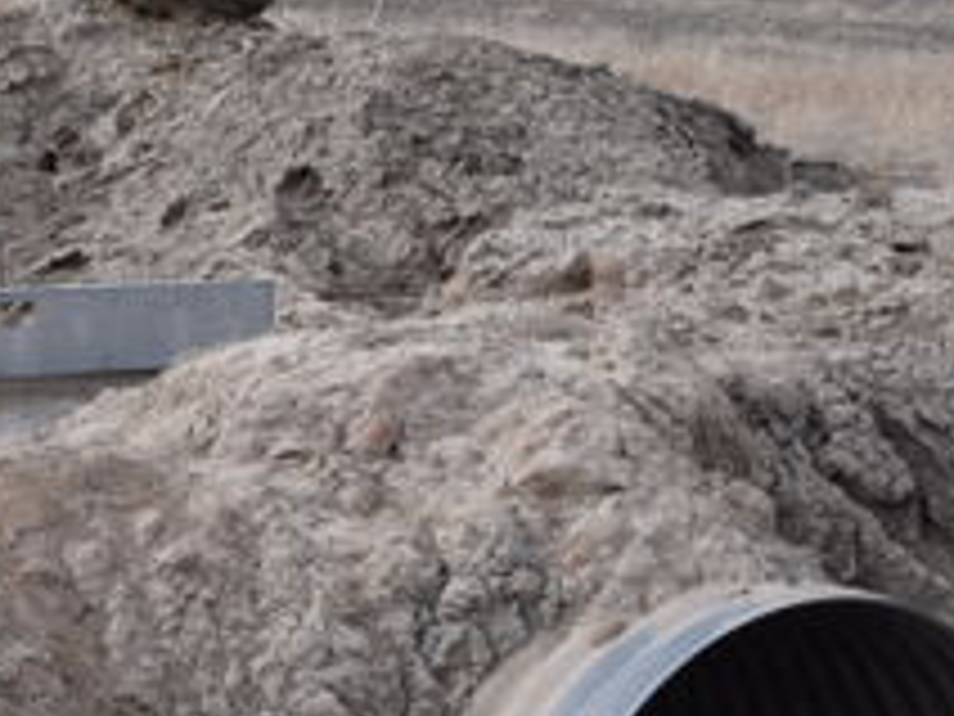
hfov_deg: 13.3
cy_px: 259
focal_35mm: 148
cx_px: 153
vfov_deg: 10.0
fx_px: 4079
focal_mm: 34
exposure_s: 1/500
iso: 200
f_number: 8
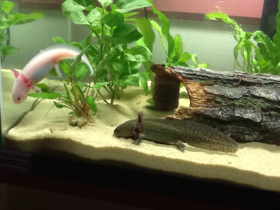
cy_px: 105
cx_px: 140
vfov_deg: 44.2
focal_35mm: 32
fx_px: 259
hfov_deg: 56.8
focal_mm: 2.03
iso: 160
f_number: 2.4
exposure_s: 1/33
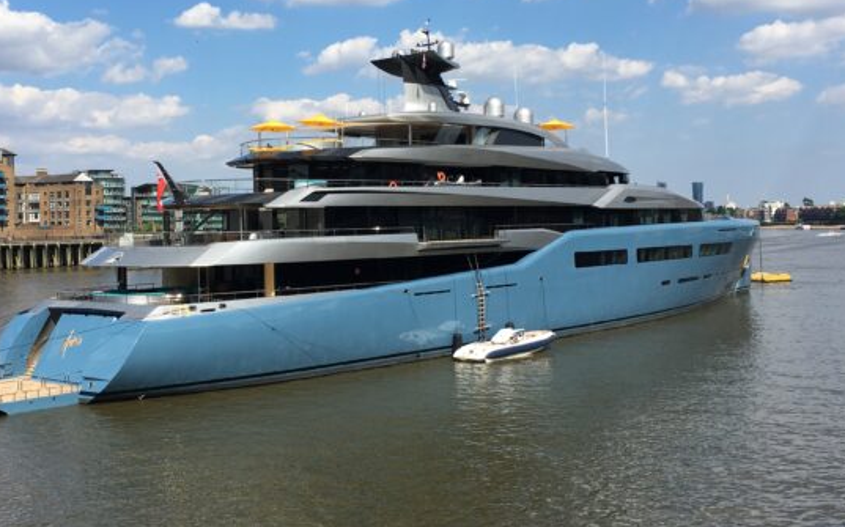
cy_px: 230
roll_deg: +1.6
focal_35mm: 44
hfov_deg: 45.2
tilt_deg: -0.6
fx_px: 1013
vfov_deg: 29.1
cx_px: 362
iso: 25
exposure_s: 1/1709
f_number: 2.2
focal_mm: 4.15
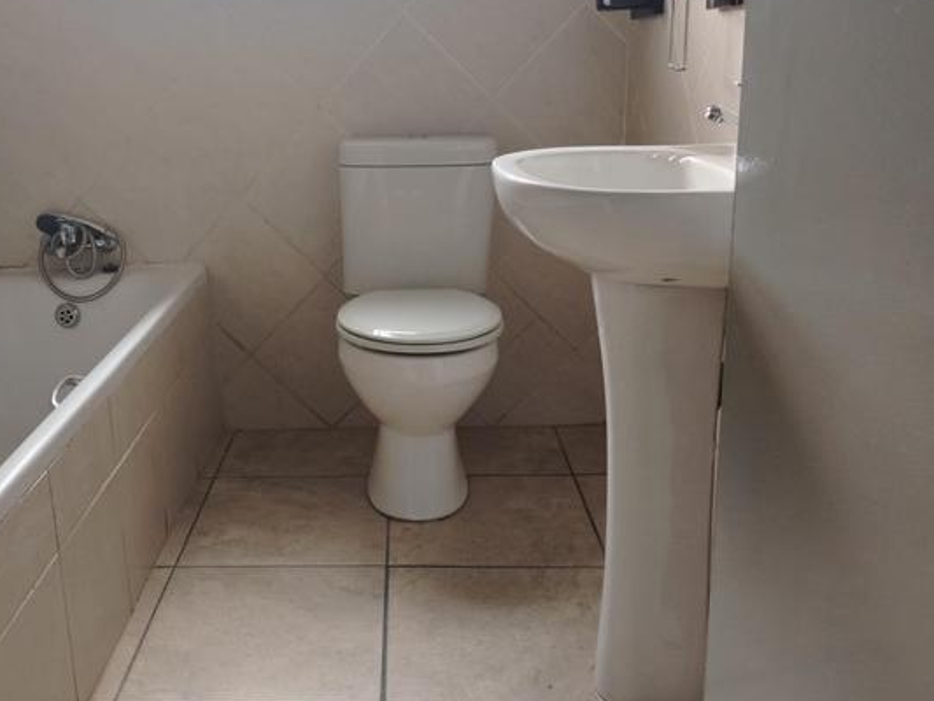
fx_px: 972
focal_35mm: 36
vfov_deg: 39.7
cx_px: 317
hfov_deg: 50.5
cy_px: 333
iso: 313
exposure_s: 1/100
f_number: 1.75
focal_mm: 5.25
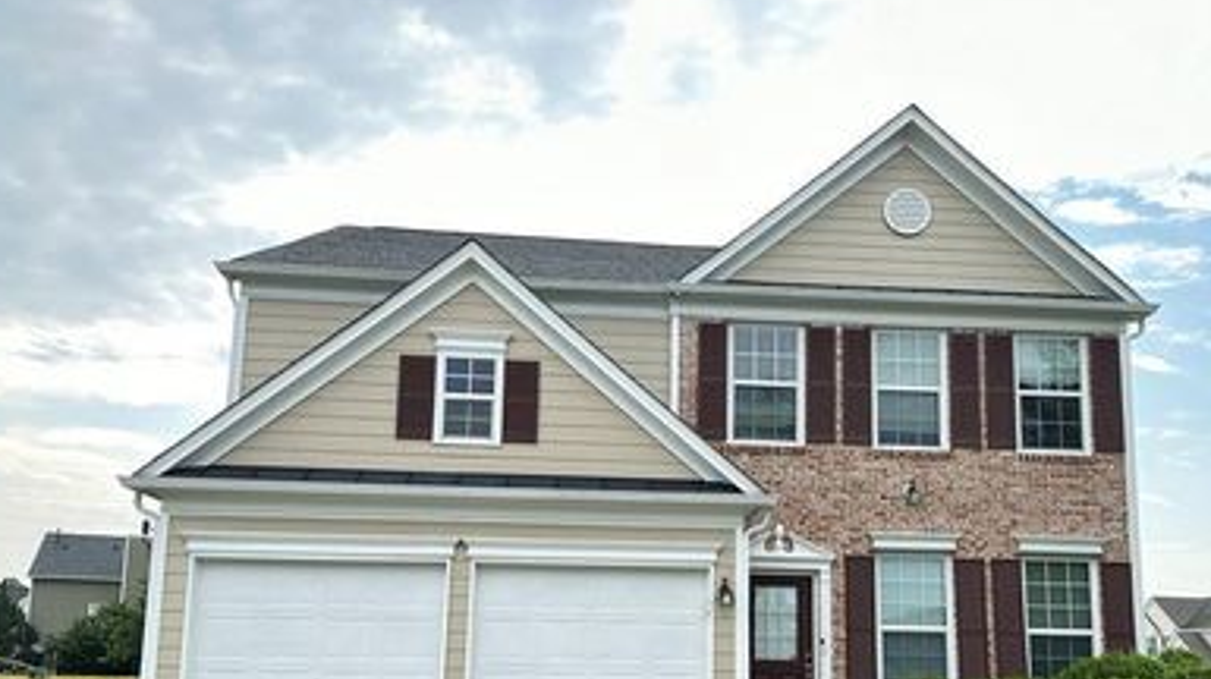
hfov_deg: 57.8
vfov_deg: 34.0
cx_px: 692
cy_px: 489
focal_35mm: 34
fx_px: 1091
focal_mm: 6.86
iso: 80
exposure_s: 1/971
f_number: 1.78
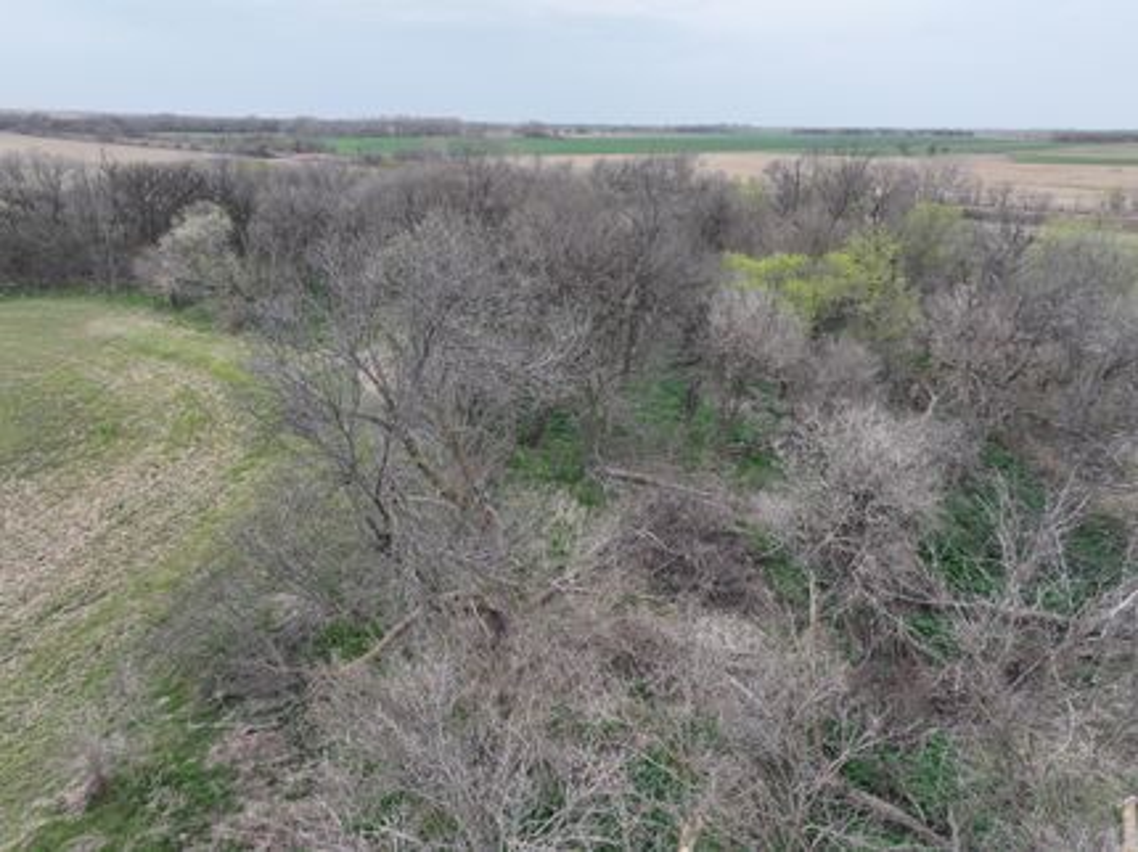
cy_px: 426
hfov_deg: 71.6
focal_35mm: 24
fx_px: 789
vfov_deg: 56.8
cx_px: 569
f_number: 2.8
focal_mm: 12.29
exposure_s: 1/800
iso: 220
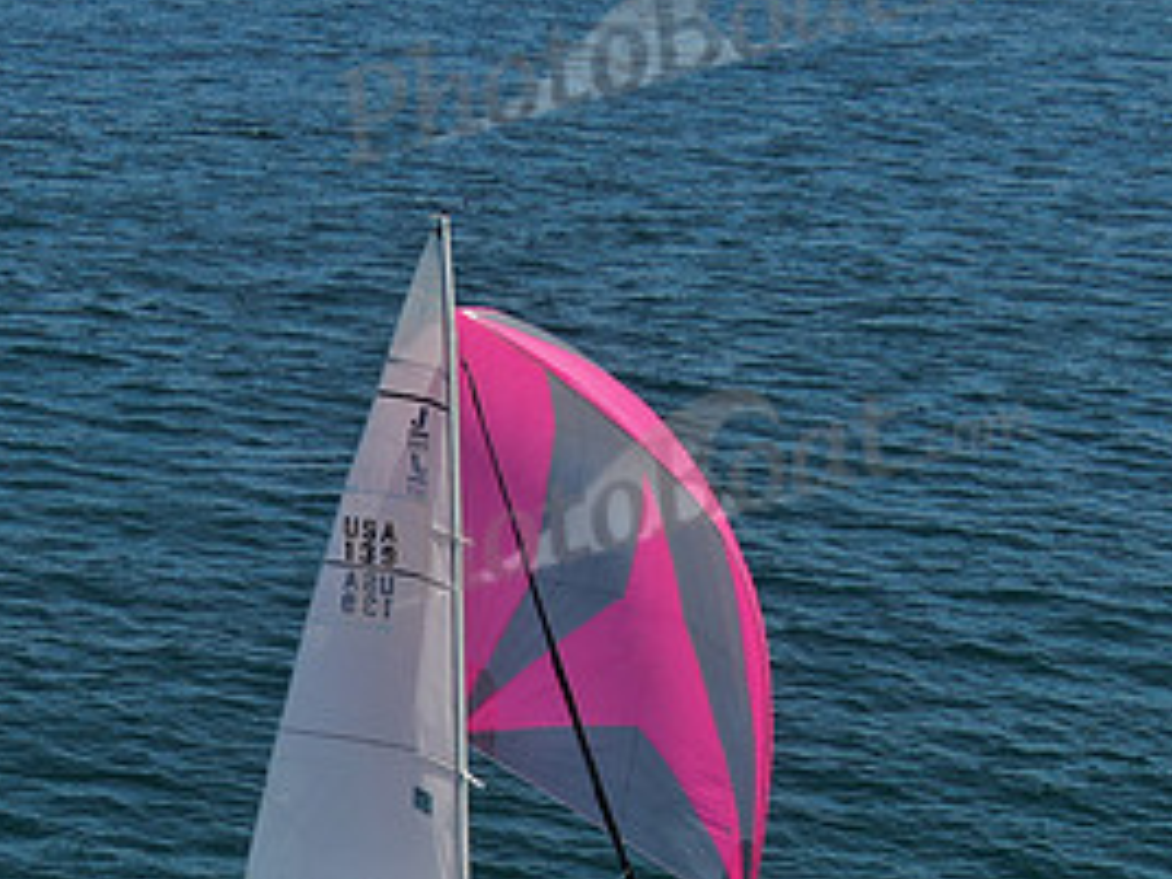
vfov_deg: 14.1
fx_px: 3521
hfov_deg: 18.5
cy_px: 816
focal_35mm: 104
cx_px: 87
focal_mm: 8.6
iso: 100
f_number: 3.8
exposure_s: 1/1000
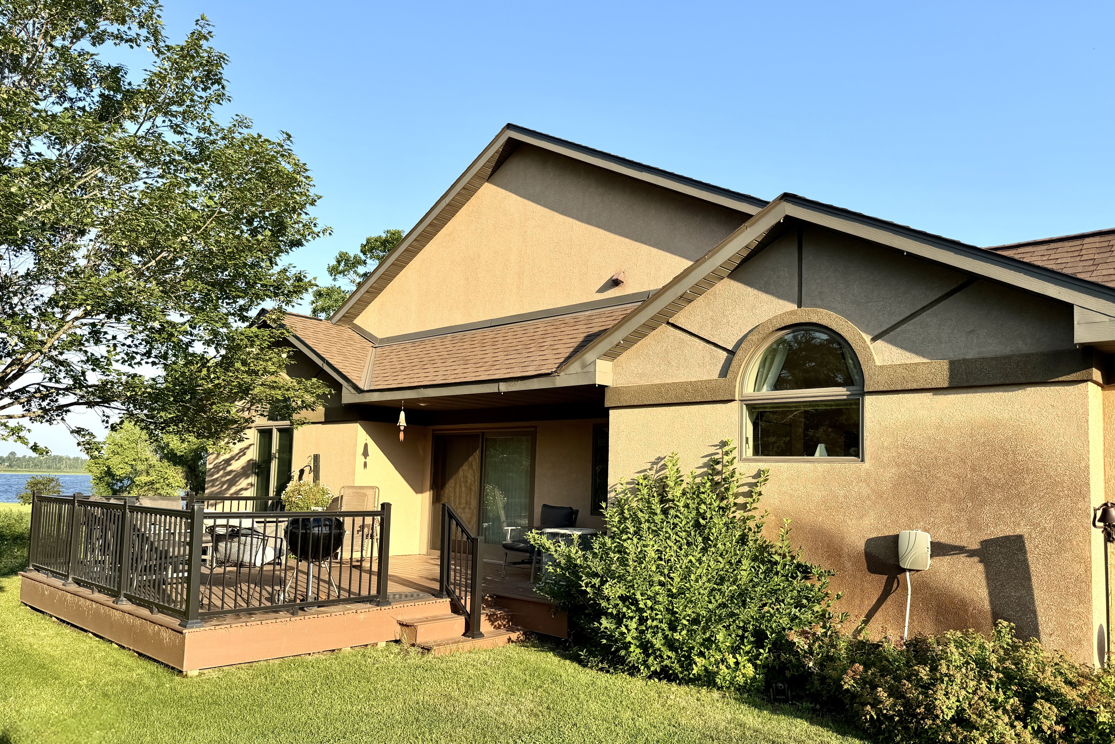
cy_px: 414
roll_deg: -0.9
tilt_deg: +4.8
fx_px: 774
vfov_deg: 51.2
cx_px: 558
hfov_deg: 71.5
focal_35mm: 25
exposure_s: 1/1727
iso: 80
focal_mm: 6.76
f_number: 1.78
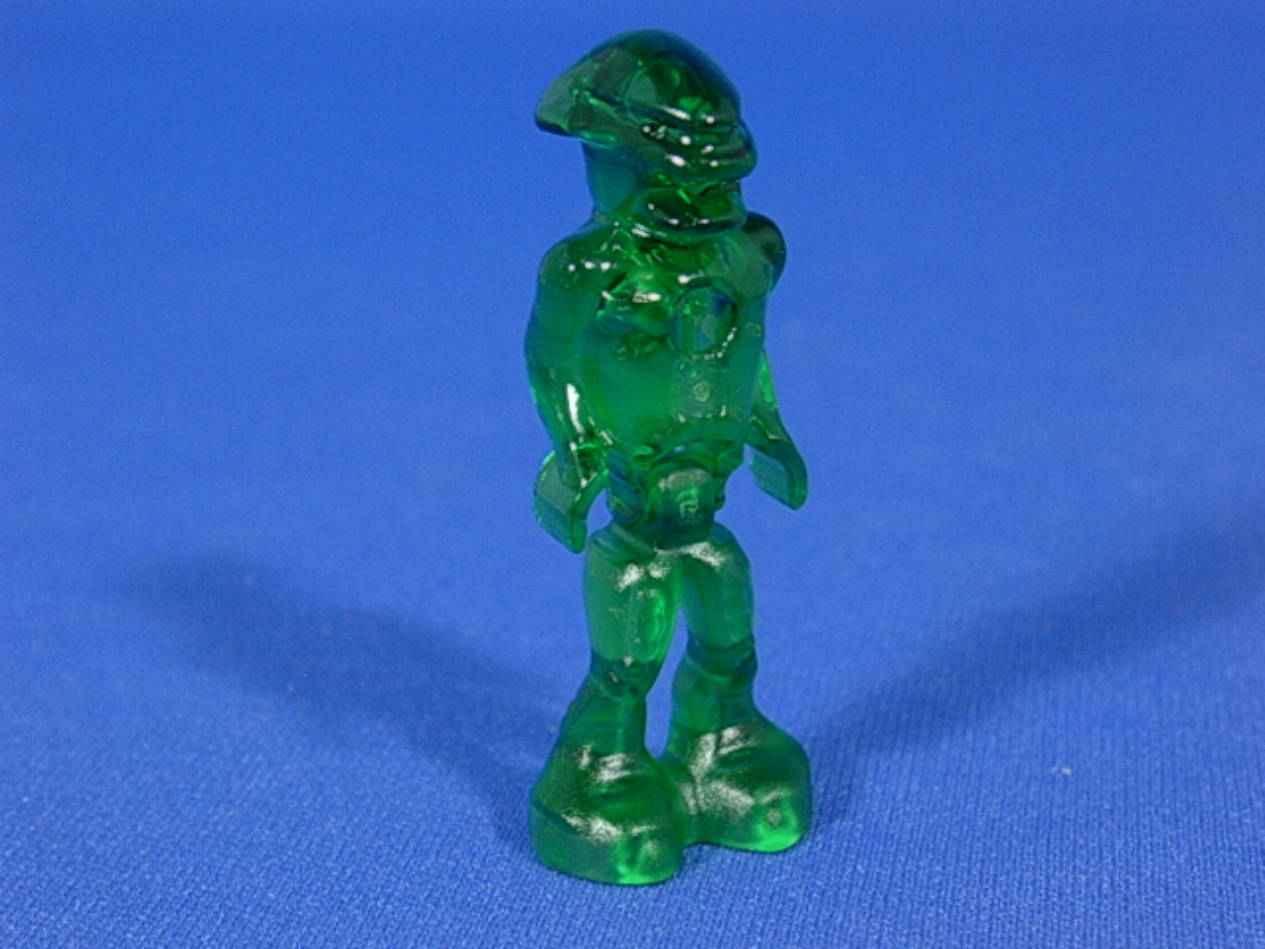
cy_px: 474
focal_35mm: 75
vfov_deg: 19.6
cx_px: 632
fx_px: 2741
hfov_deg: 26.0
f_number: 3.8
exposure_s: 1/5.8
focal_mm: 11.3
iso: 70
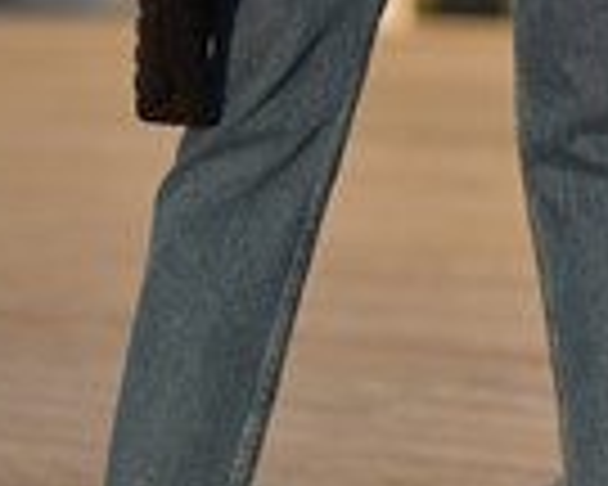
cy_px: 94
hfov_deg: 12.0
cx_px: 419
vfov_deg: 9.6
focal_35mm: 161
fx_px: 2897
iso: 200
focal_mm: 50
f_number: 2
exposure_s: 1/6400
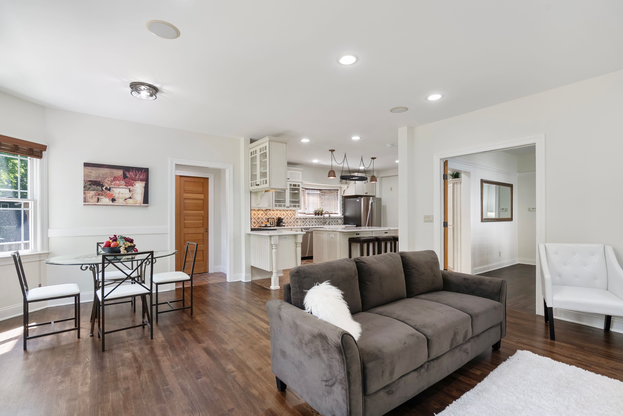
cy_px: 208
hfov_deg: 96.7
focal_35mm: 16
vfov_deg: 73.8
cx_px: 312
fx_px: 277
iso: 200
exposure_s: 1/4
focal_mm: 16
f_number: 8
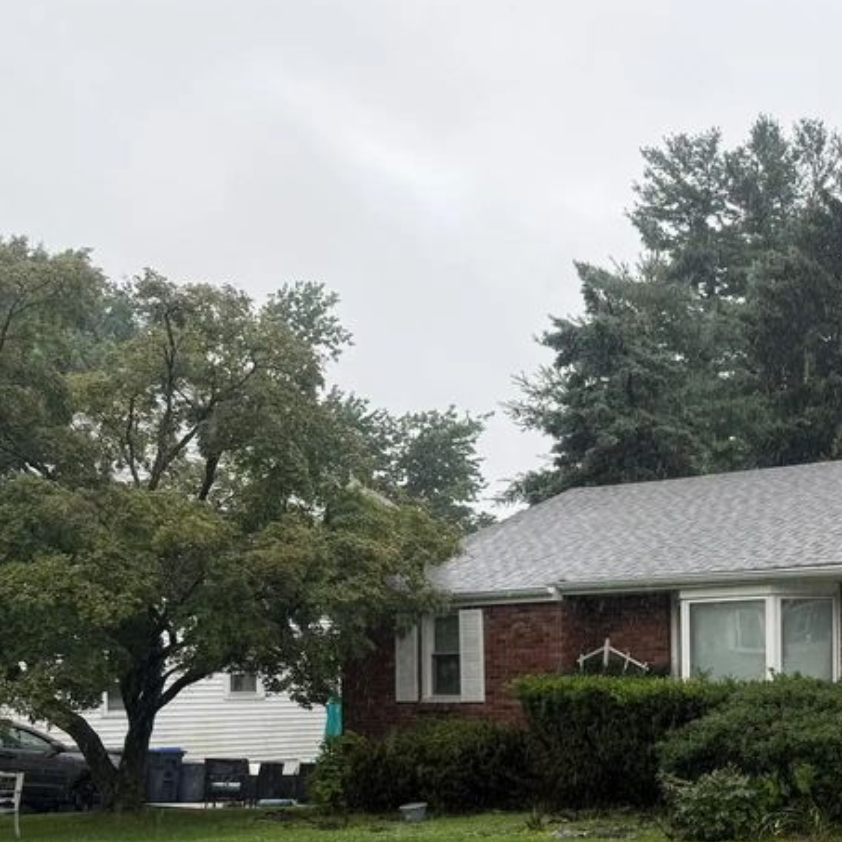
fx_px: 1321
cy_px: 675
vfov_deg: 34.3
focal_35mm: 48
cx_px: 922
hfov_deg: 31.4
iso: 80
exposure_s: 1/456
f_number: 1.78
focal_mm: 6.76
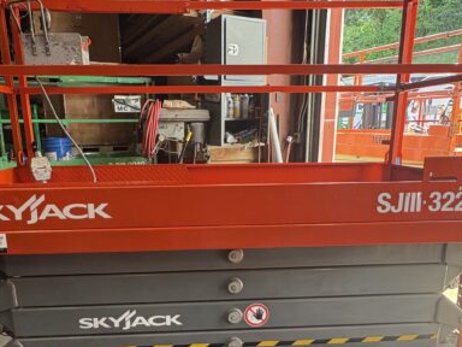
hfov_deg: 63.3
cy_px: 208
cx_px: 207
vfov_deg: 49.4
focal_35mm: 28
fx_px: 374
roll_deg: +0.9
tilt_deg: -11.6
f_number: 2.2
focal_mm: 2.22
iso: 320
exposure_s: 1/120
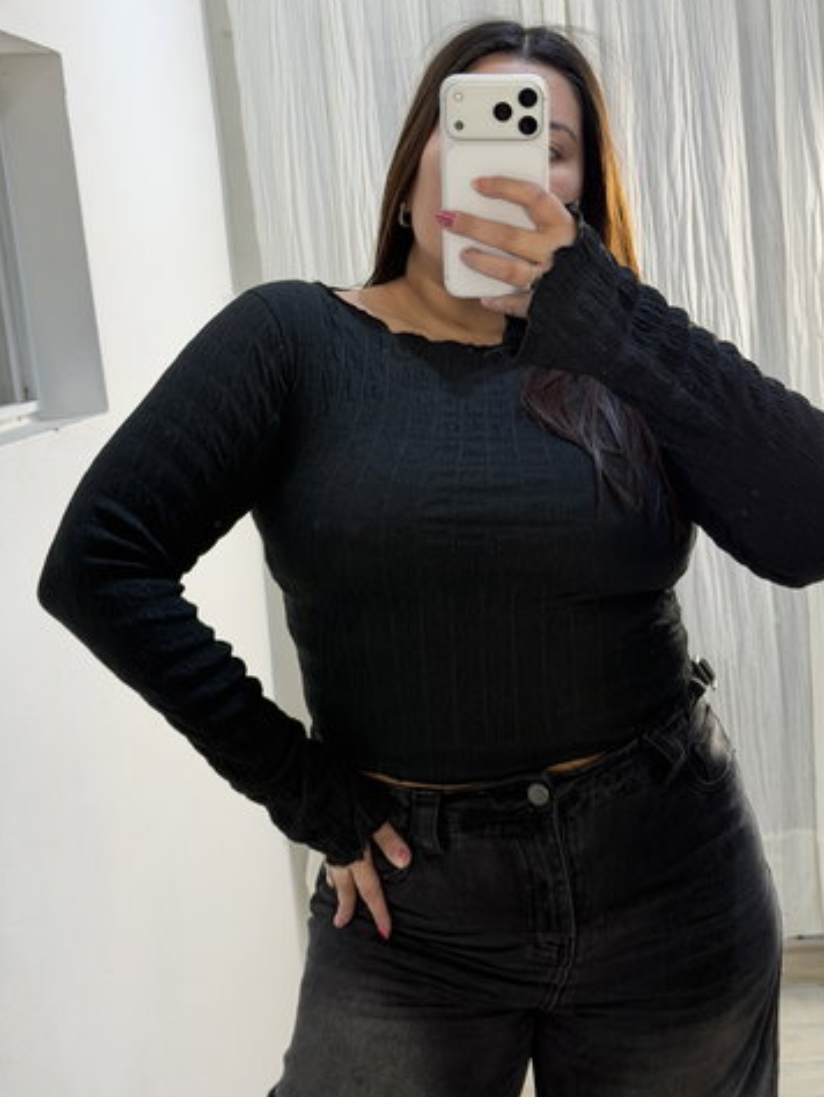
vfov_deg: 35.5
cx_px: 447
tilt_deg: -16.3
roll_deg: +6.9
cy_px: 508
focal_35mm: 54
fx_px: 1712
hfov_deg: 27.0
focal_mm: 6.76
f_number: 1.78
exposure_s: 1/100
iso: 80
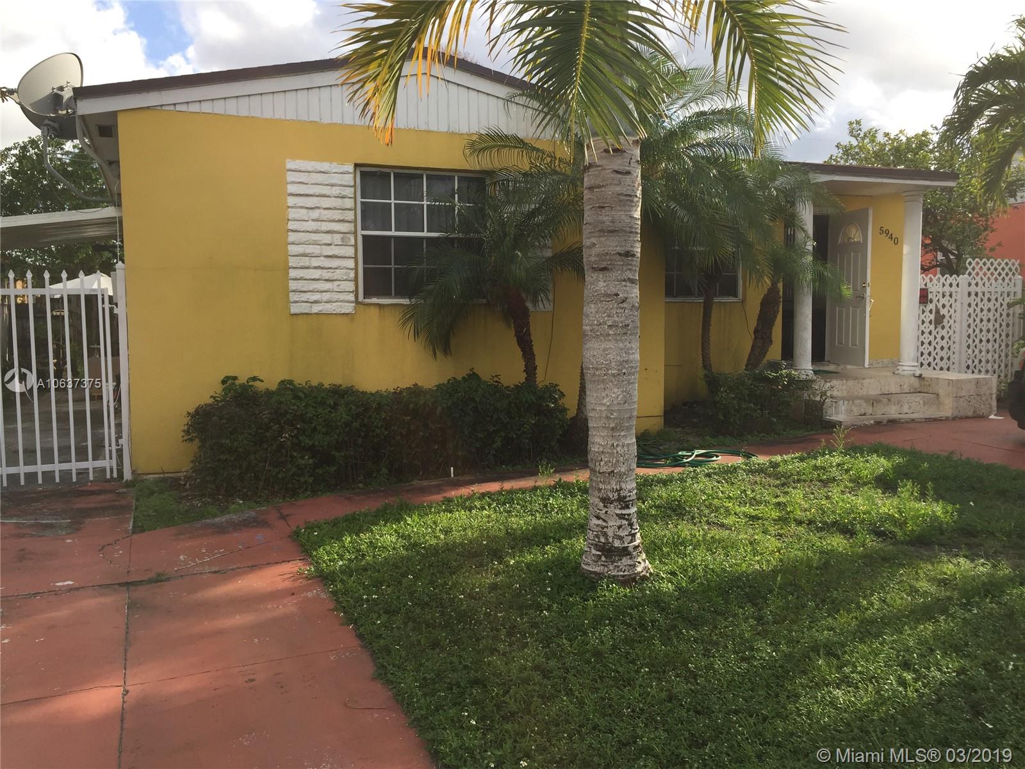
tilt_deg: -3.4
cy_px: 384
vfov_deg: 48.2
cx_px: 512
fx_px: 859
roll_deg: -0.6
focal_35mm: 29
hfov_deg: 61.7
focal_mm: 4.15
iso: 32
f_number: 2.2
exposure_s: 1/760
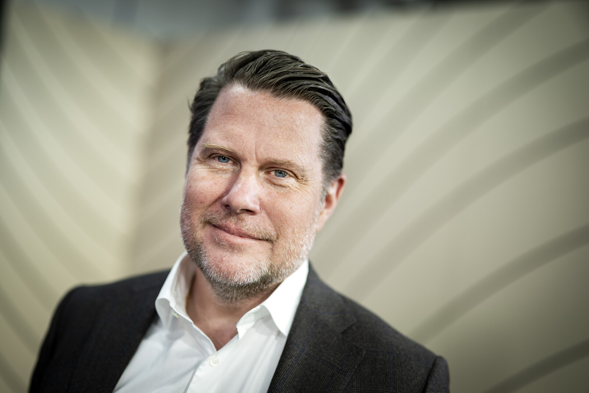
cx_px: 294
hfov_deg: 39.6
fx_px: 818
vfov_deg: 27.0
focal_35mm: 50
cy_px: 196
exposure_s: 1/500
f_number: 1.3
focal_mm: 50
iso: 250
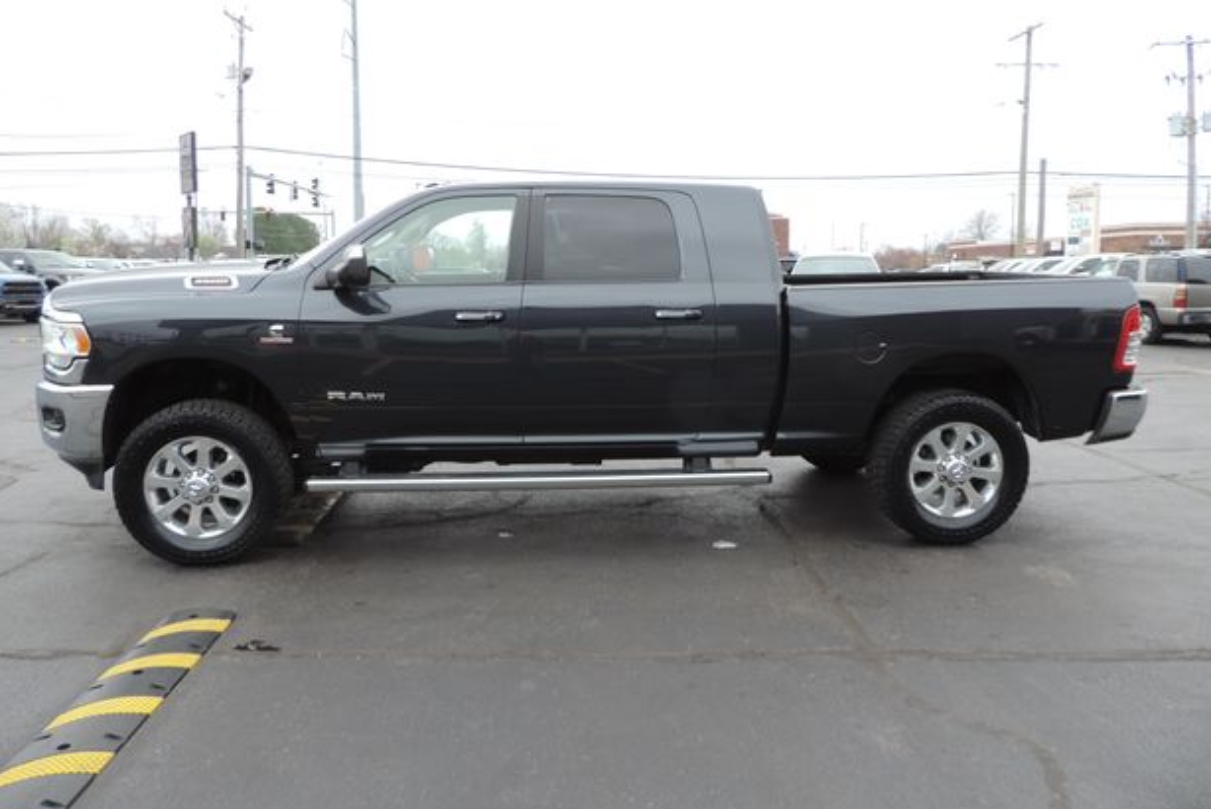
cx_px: 594
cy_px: 363
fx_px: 875
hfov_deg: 69.4
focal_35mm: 26
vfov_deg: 49.5
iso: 80
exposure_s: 1/100
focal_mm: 4.3
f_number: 3
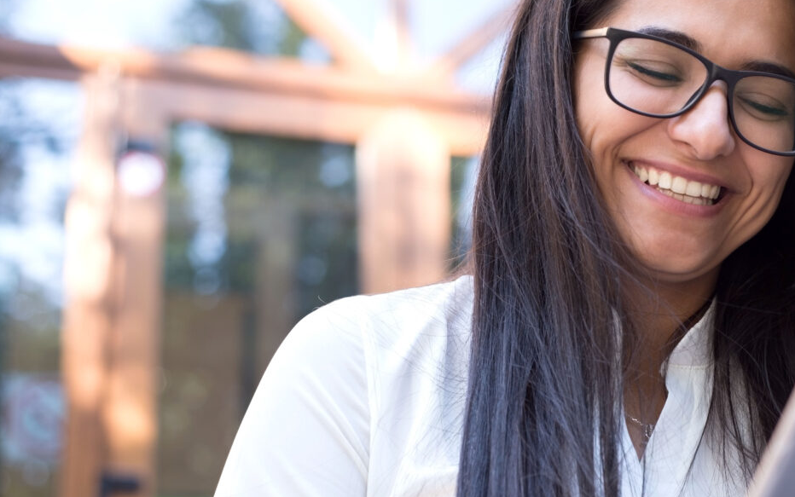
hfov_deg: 24.4
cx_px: 593
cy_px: 268
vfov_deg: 15.6
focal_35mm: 84
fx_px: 1820
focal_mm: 50
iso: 200
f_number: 3.5
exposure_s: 1/160
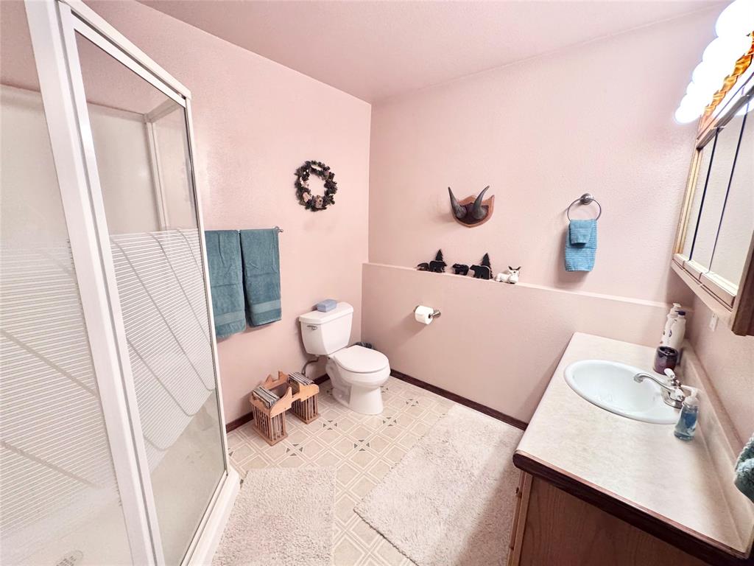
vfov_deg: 85.7
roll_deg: -1.4
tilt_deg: -12.9
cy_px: 283
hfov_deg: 102.1
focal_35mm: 14
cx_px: 377
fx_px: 305
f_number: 2.2
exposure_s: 1/60
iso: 500
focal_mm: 2.22
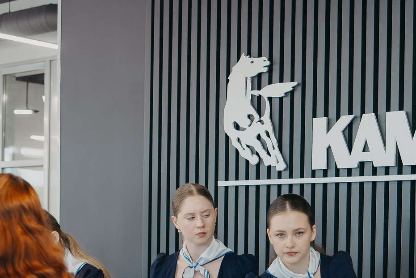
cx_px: 164
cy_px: 268
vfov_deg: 17.4
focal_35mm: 77
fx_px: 890
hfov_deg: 26.3
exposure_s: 1/125
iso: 160
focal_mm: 28
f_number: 2.2
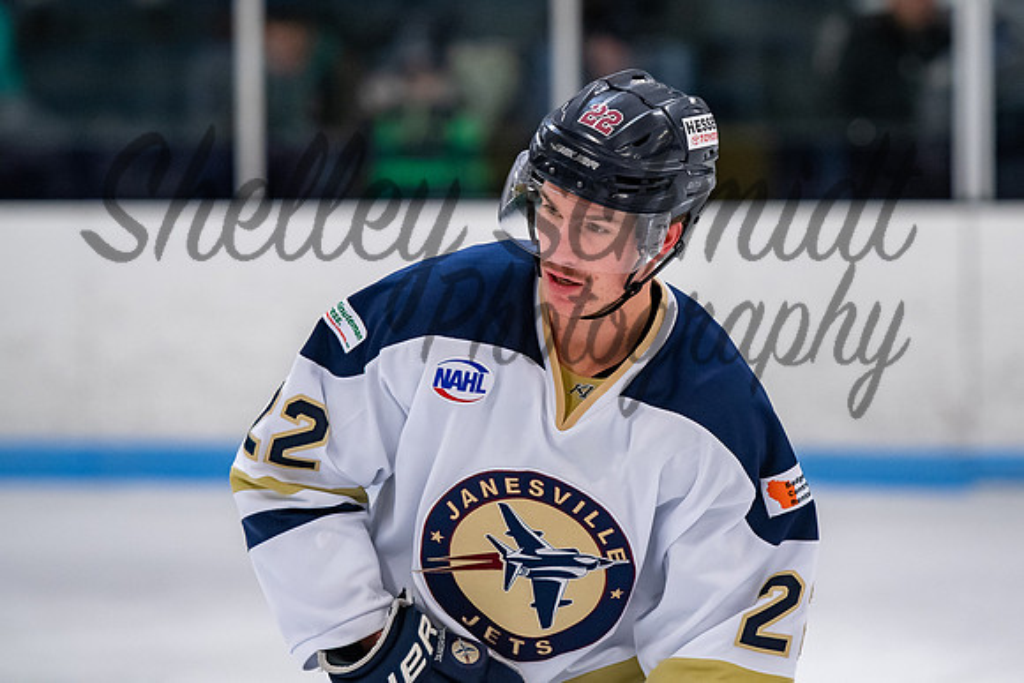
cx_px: 555
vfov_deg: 4.9
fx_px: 7933
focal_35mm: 279
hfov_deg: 7.4
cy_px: 318
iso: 2000
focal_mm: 170
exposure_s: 1/800
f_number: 3.2
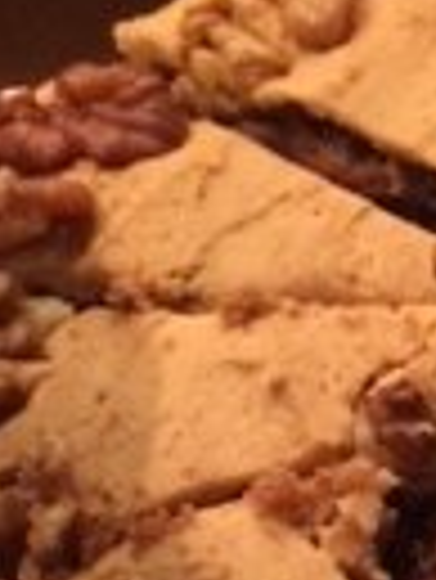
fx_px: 2498
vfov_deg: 13.1
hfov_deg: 9.4
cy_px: 544
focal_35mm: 149
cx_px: 818
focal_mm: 4.12
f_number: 2.2
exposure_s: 1/24
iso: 320
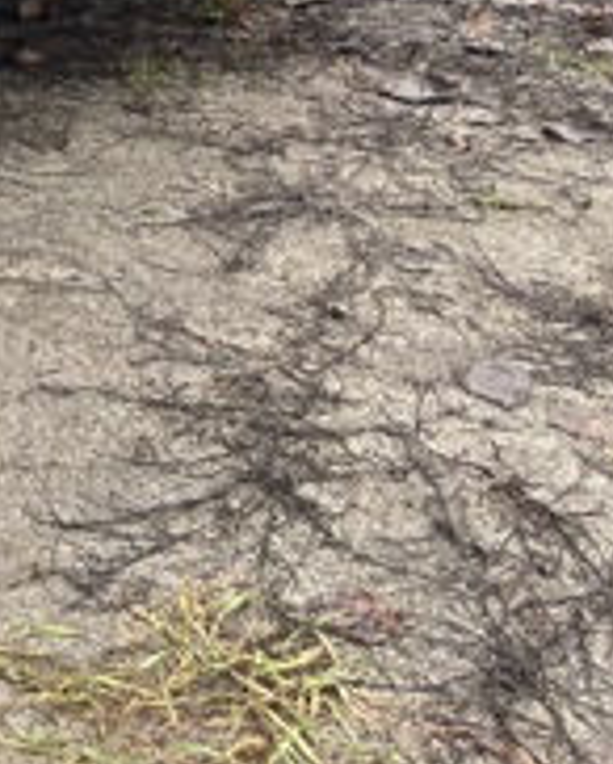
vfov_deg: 20.8
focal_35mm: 89
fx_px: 2015
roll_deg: +1.0
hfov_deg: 14.8
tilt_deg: -16.1
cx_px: -542
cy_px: 2
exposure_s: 1/121
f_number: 1.6
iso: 64
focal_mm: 4.2
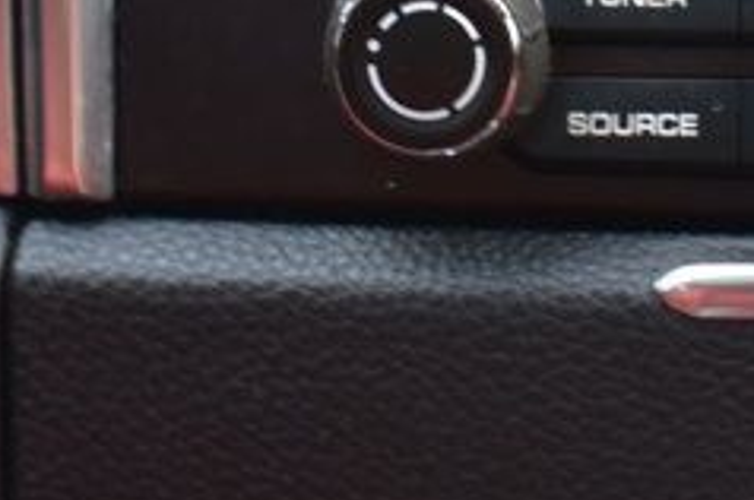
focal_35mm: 181
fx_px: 3786
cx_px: 795
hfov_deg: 11.2
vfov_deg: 7.2
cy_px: -551
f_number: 6.3
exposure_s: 1/15
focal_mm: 28
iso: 500
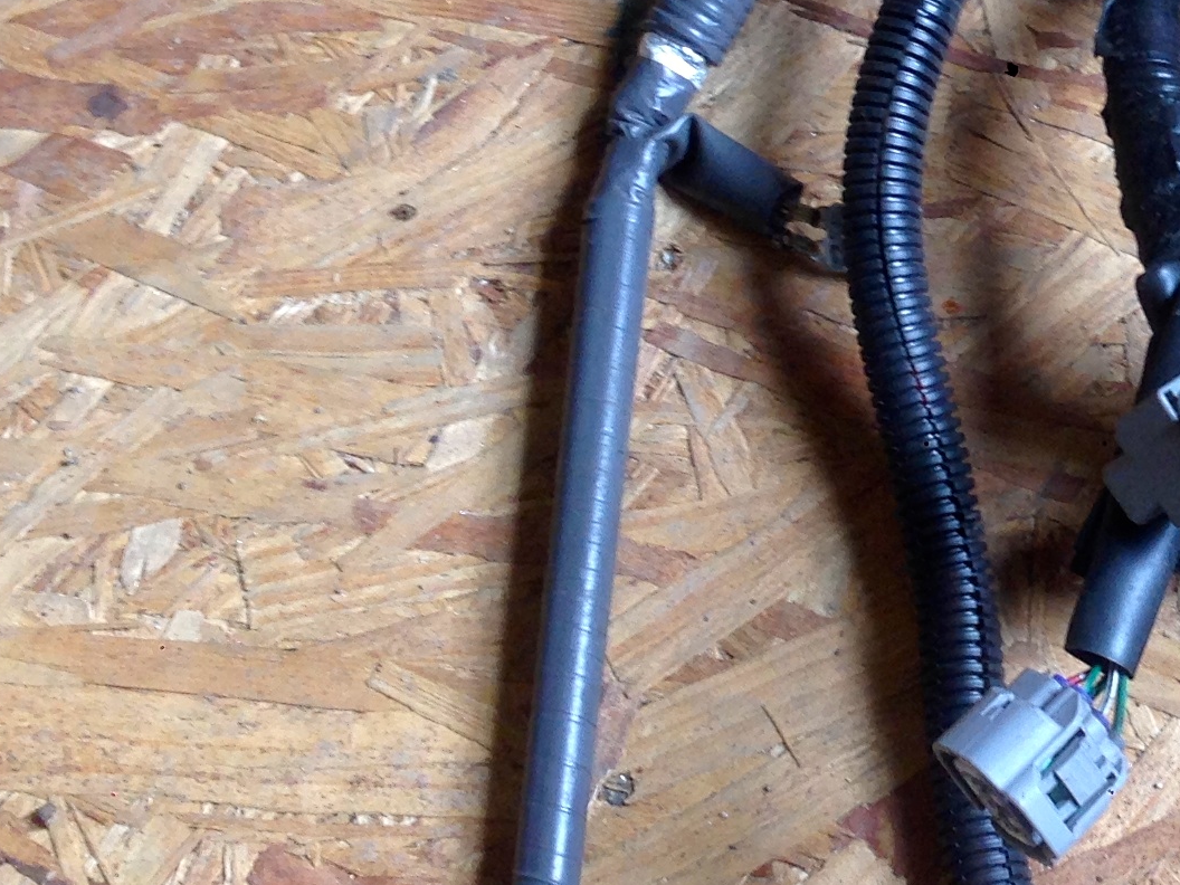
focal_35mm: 102
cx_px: 1326
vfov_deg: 14.5
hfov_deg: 18.5
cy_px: 301
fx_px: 3477
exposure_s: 1/30
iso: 50
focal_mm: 4.12
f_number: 2.4
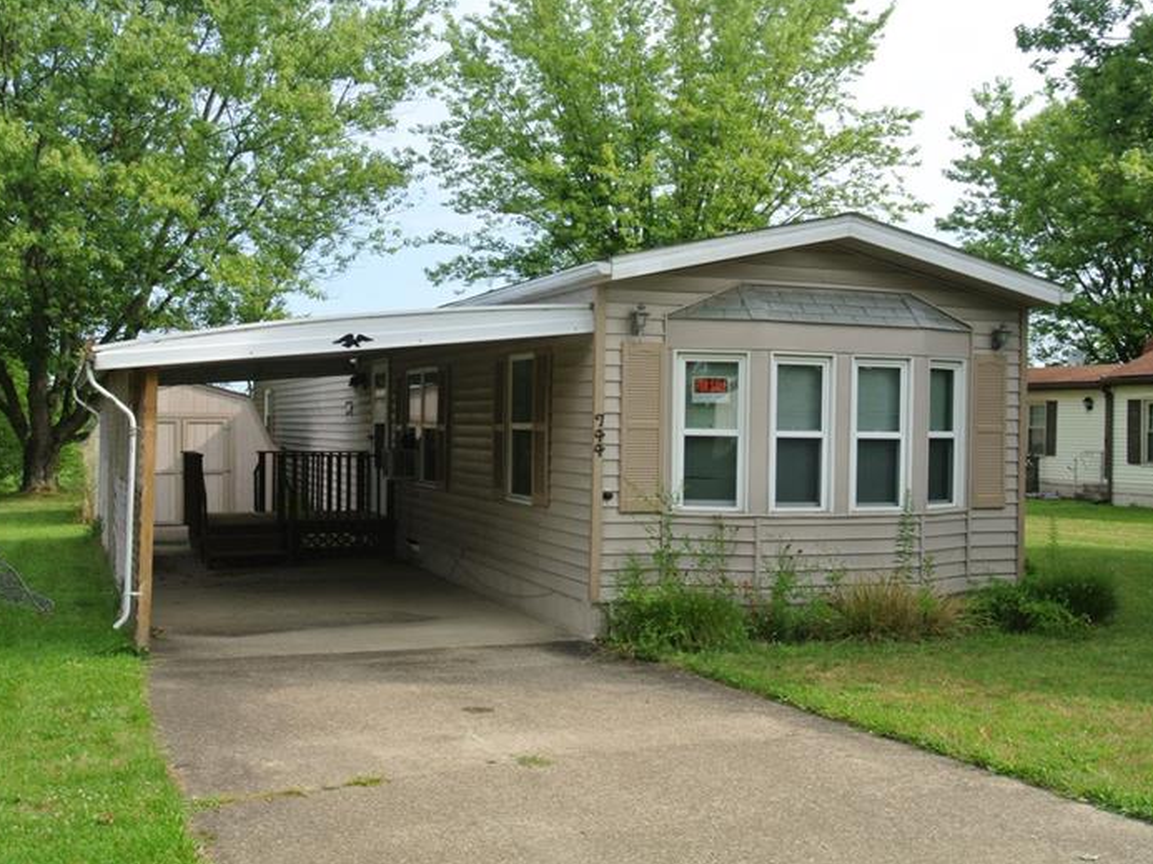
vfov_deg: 35.9
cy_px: 431
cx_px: 539
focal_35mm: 40
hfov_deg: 46.8
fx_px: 1332
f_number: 13
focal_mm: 13.6
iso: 100
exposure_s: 1/60
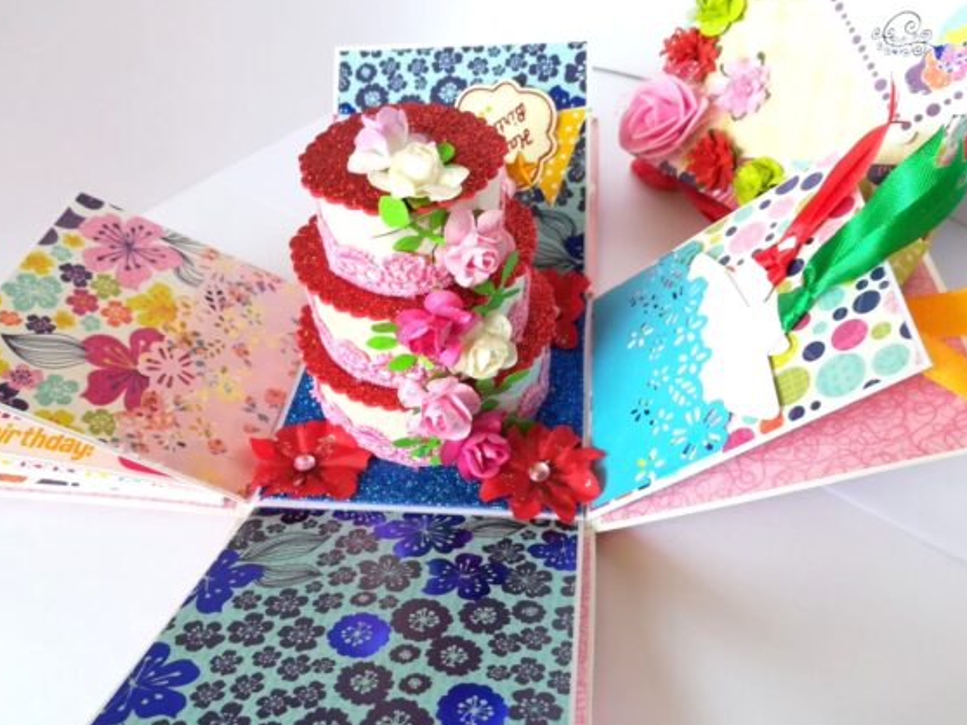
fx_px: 782
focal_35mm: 28
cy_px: 350
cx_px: 467
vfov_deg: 49.8
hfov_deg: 63.4
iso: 80
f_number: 2.2
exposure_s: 1/50
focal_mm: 3.83
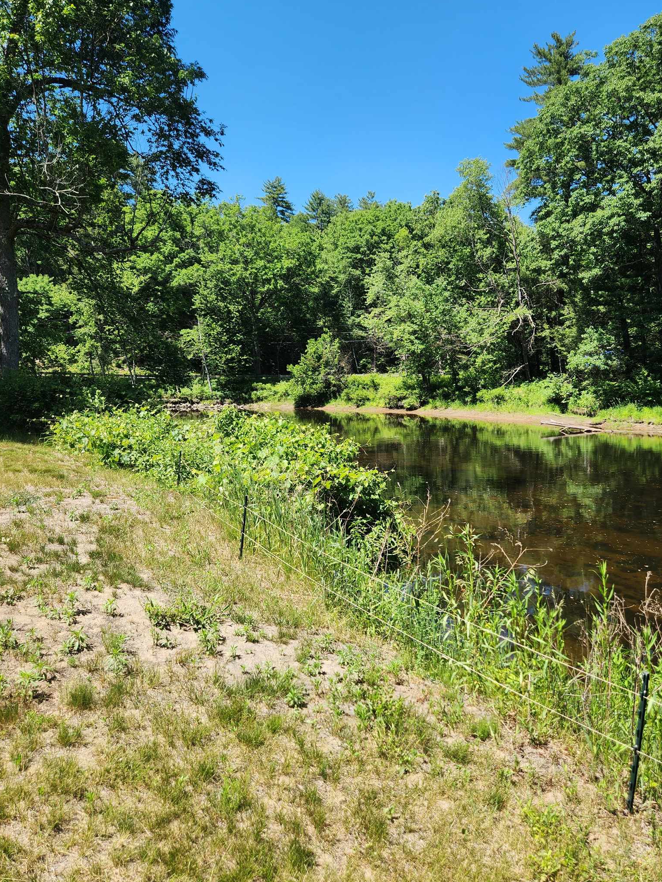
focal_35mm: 26
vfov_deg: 67.3
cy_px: 418
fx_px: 663
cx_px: 369
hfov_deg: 53.0
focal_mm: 5.4
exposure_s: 1/758
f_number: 1.8
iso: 20
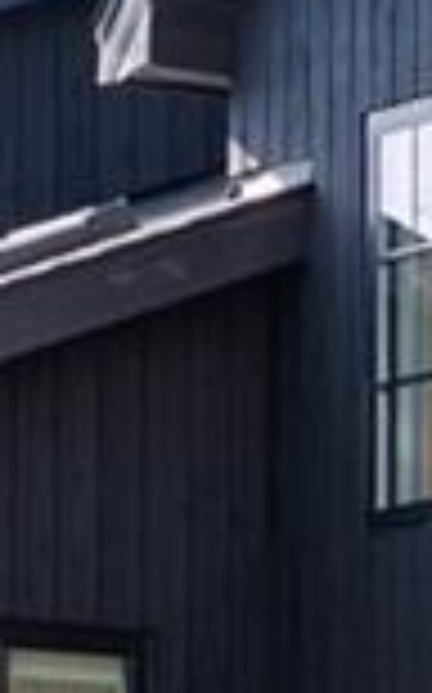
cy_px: 628
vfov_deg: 4.3
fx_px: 9142
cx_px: 2412
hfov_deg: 2.6
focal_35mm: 484
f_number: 5.6
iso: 125
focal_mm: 45.7
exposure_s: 1/125
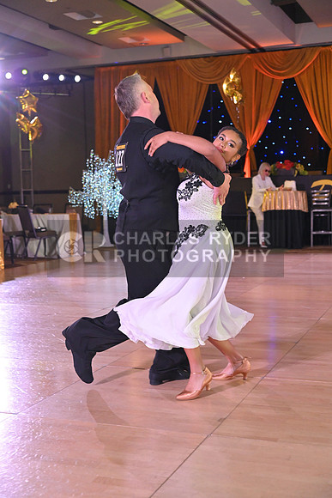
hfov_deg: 27.0
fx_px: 691
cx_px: 166
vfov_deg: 39.6
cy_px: 249
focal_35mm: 50
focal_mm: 50
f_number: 5
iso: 3200
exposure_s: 1/400
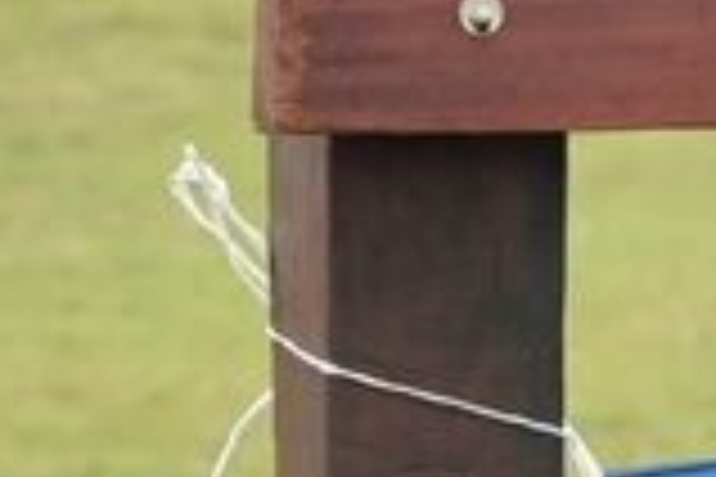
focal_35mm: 376
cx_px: 1394
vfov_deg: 3.6
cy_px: 648
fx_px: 7478
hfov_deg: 5.4
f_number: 4
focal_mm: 64
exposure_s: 1/2000
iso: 1600
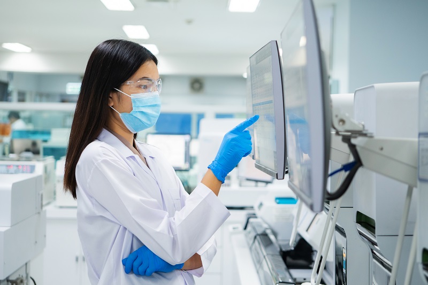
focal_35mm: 75
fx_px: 891
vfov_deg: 18.2
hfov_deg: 27.0
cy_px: 142
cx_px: 214
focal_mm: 50
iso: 500
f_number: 2.8
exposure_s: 1/50
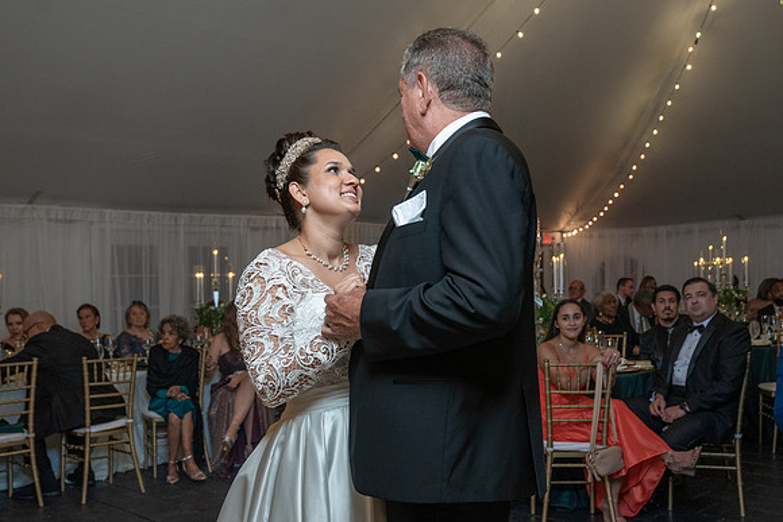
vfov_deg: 35.2
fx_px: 822
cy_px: 300
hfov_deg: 50.9
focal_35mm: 38
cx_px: 355
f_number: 4
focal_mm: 31
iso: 2000
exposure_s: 1/200
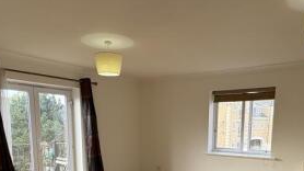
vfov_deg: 33.9
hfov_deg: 61.0
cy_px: 165
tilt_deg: -8.8
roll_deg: -0.1
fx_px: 258
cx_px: 163
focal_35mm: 32
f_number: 2.2
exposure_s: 1/107
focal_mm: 2.22
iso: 40
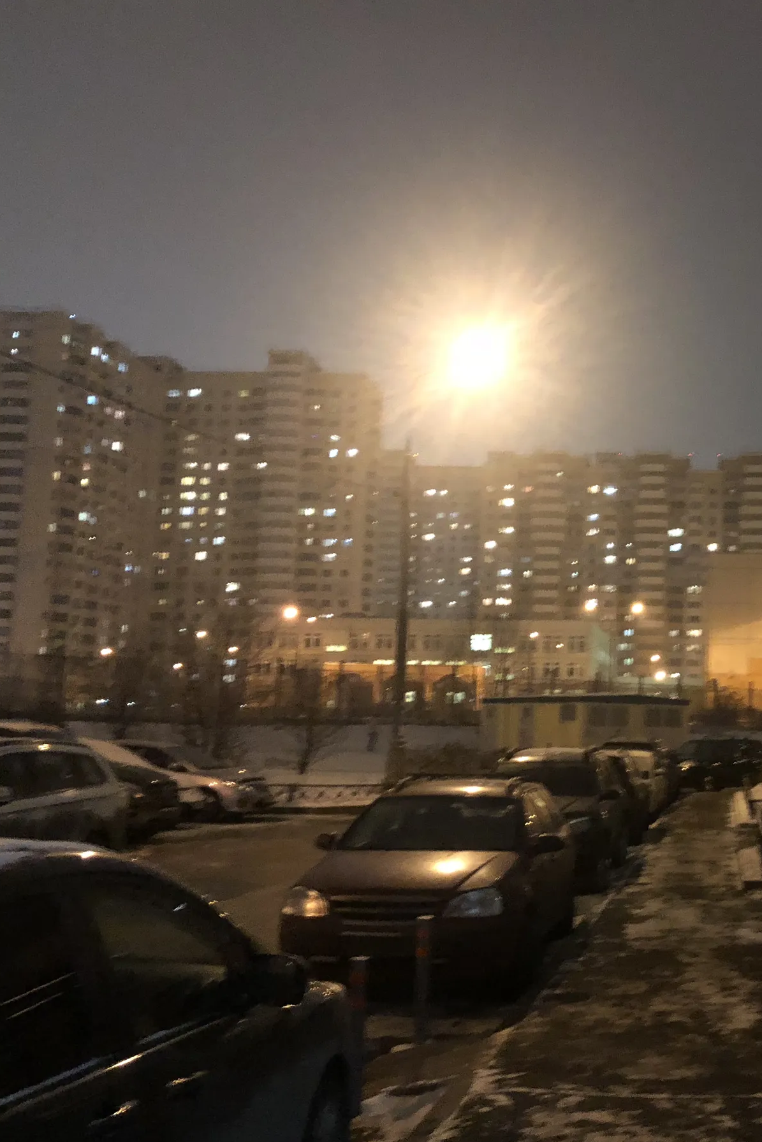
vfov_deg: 49.5
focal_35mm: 39
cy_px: 572
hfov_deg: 32.6
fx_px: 1238
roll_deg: -1.3
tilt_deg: +6.6
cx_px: 675
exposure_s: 1/4
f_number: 1.8
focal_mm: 4
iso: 125
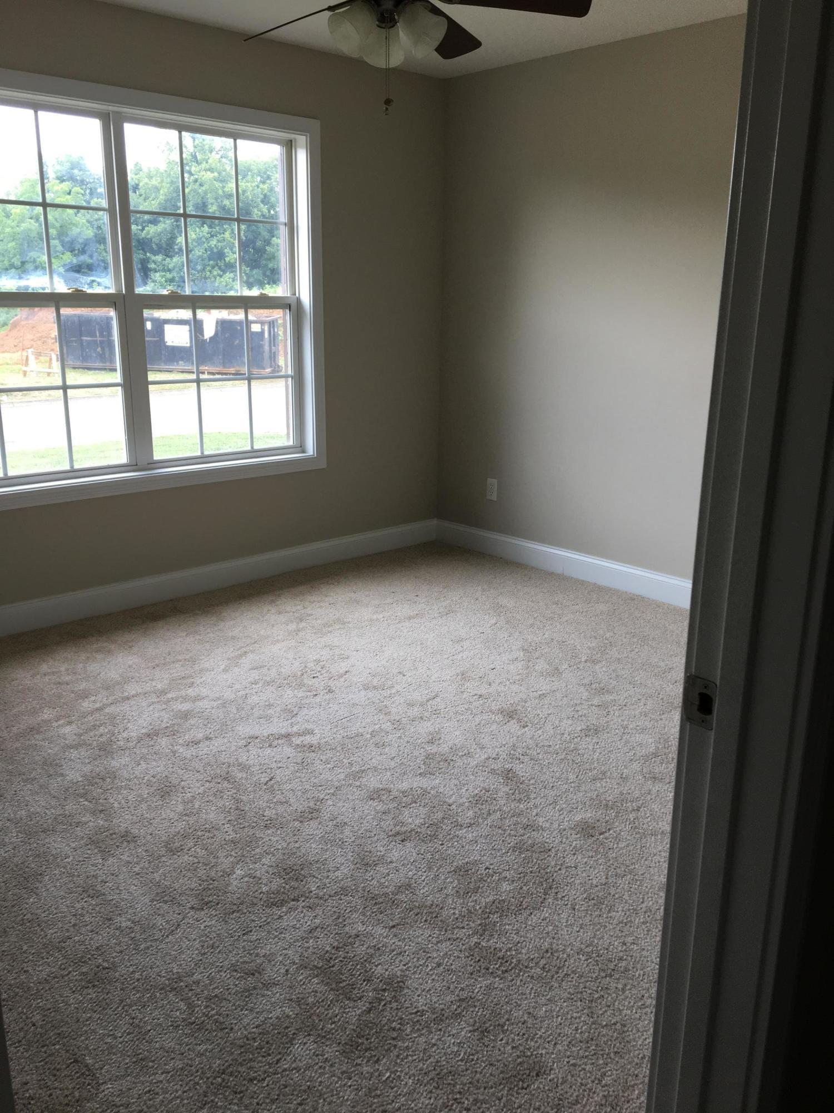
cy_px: 556
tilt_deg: -14.9
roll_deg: -1.2
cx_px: 417
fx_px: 932
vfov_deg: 61.7
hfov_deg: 48.2
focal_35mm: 29
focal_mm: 4.15
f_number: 2.2
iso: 40
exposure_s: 1/120
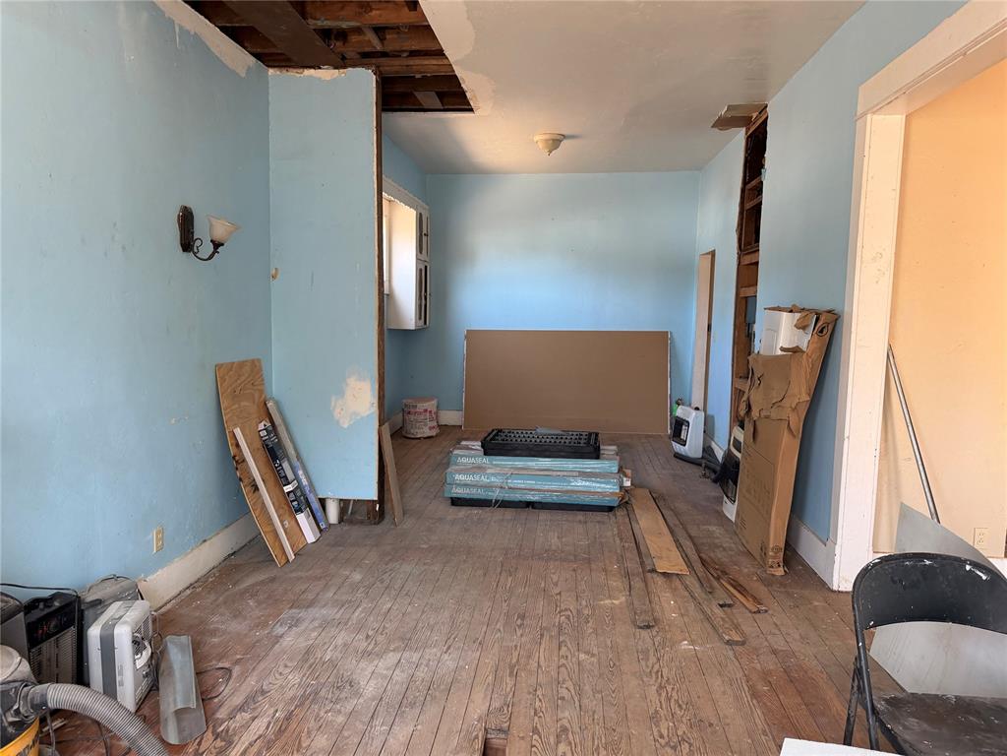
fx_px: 698
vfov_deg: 56.8
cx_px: 504
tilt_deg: -5.0
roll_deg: -0.1
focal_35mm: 24
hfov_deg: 71.6
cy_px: 378
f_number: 1.78
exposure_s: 1/174
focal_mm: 6.76
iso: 200
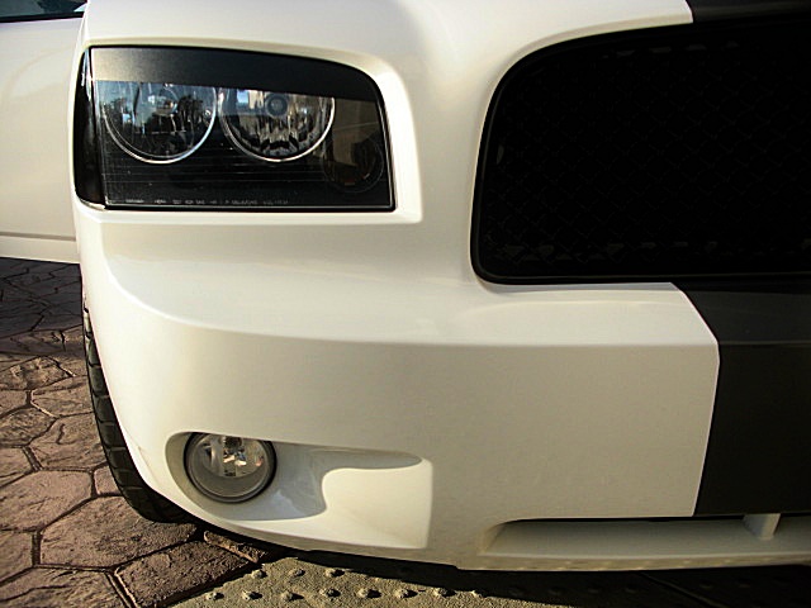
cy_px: 304
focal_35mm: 36
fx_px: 843
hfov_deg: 51.4
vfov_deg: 39.7
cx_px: 406
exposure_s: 1/640
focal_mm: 6.3
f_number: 2.8
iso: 50
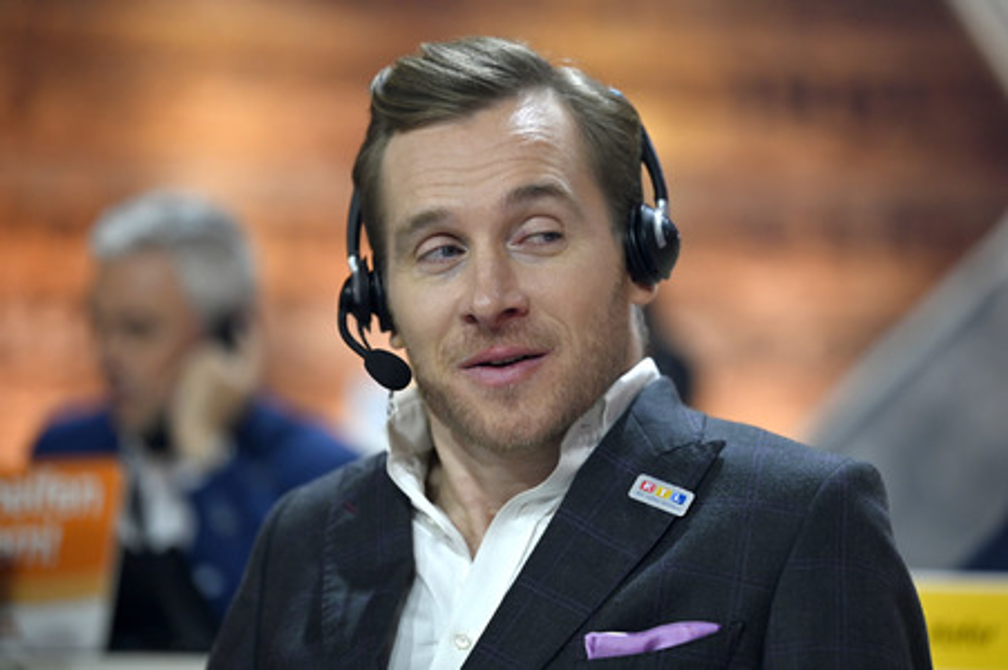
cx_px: 504
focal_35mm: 125
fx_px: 3497
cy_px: 335
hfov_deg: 16.4
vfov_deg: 11.0
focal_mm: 125
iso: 1250
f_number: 2.8
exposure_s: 1/640
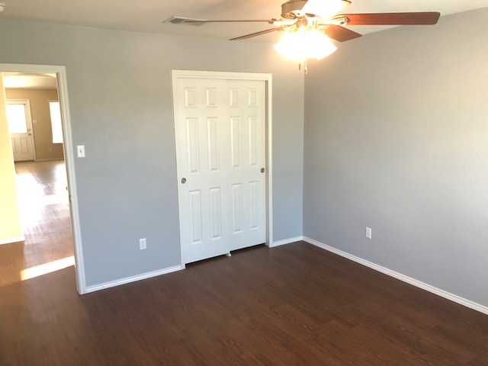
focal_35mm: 28
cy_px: 183
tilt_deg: -11.7
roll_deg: +1.1
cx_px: 244
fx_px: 395
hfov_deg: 63.4
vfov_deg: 49.7
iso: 64
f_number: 1.8
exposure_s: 1/15
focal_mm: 3.99
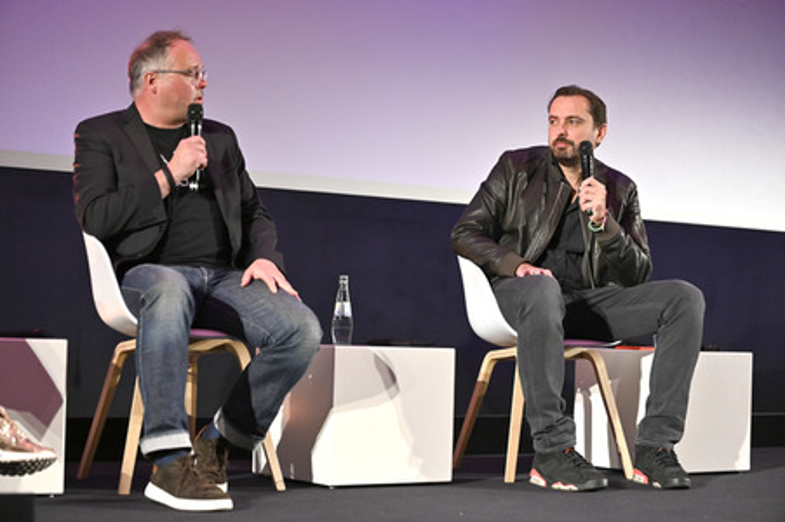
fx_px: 1525
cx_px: 392
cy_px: 261
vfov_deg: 19.4
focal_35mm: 70
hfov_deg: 28.9
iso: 3200
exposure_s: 1/400
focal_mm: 70
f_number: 2.8
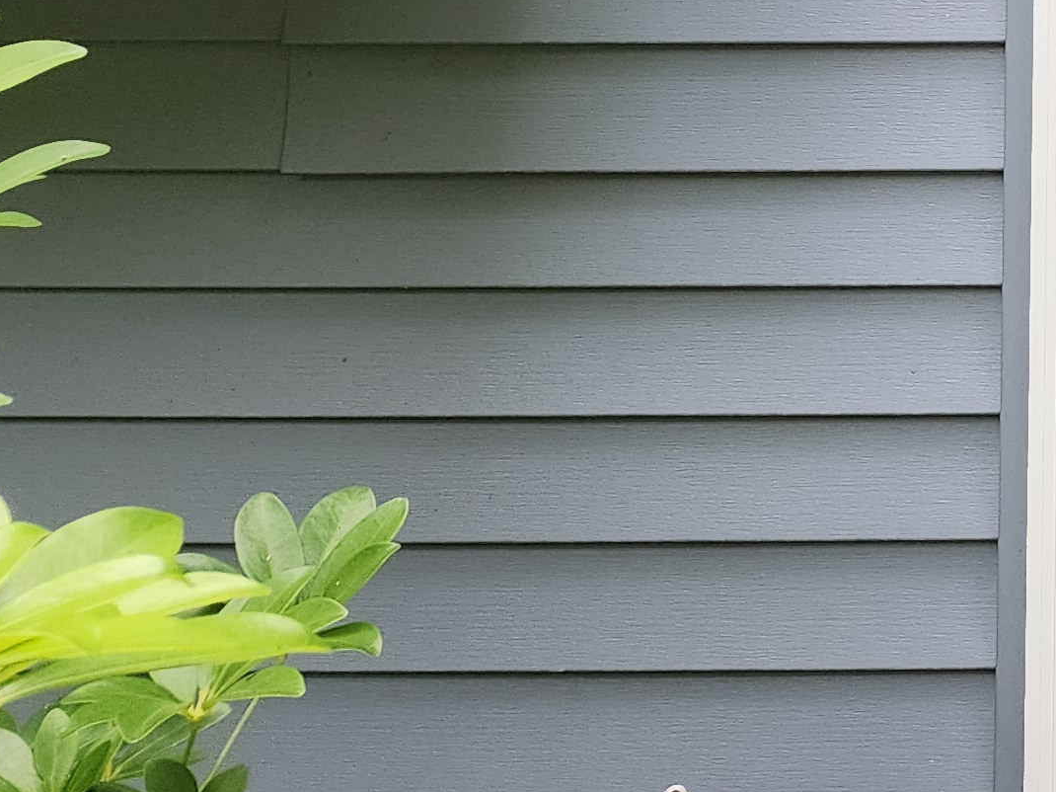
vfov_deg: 16.1
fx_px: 2623
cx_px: 1900
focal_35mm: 86
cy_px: -300
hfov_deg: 18.1
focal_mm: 6.4
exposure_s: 1/180
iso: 100
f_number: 1.8
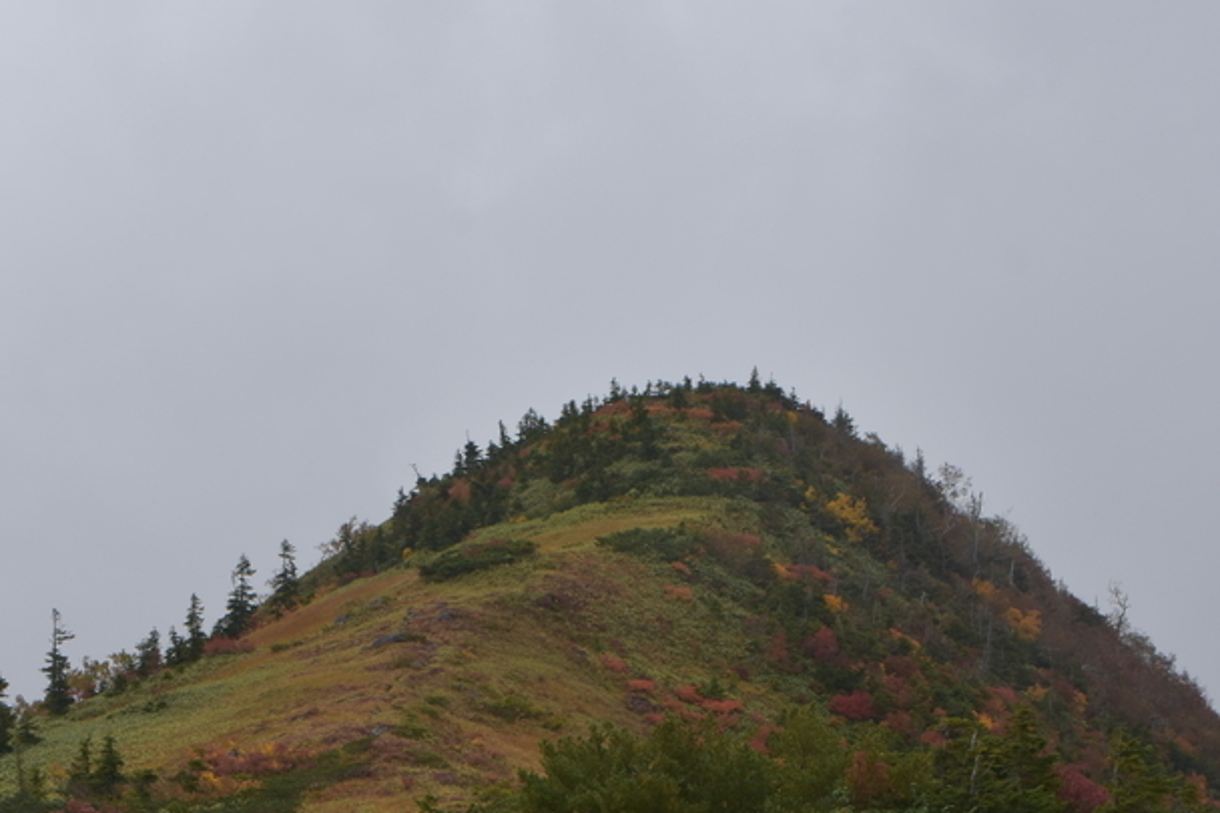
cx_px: 606
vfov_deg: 17.6
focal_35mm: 77
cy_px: 604
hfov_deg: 26.3
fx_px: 2609
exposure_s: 1/320
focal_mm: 26
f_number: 9
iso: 125
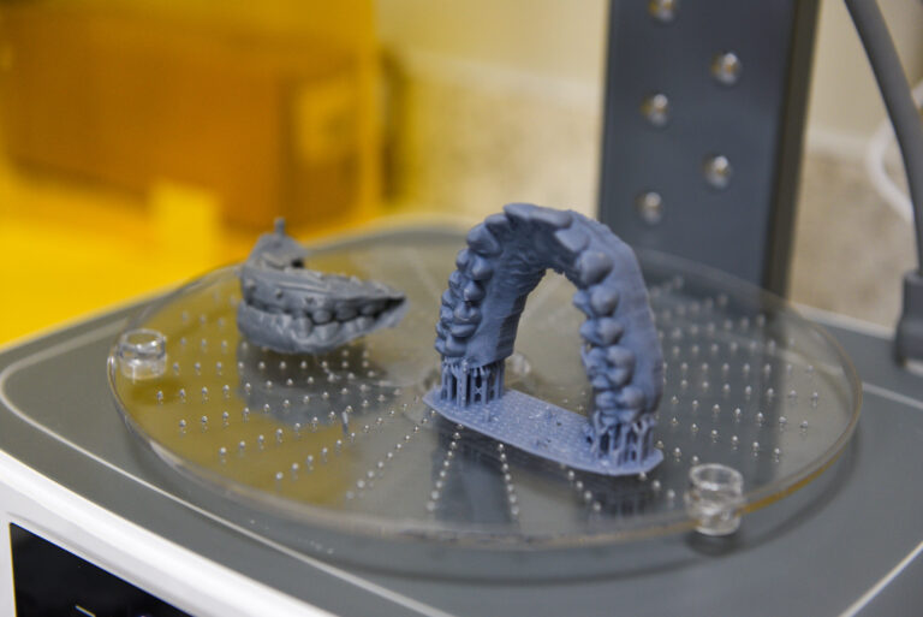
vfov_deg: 24.2
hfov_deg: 35.6
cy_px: 308
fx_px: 1437
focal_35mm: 56
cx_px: 462
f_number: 4
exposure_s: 1/125
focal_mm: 56
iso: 800
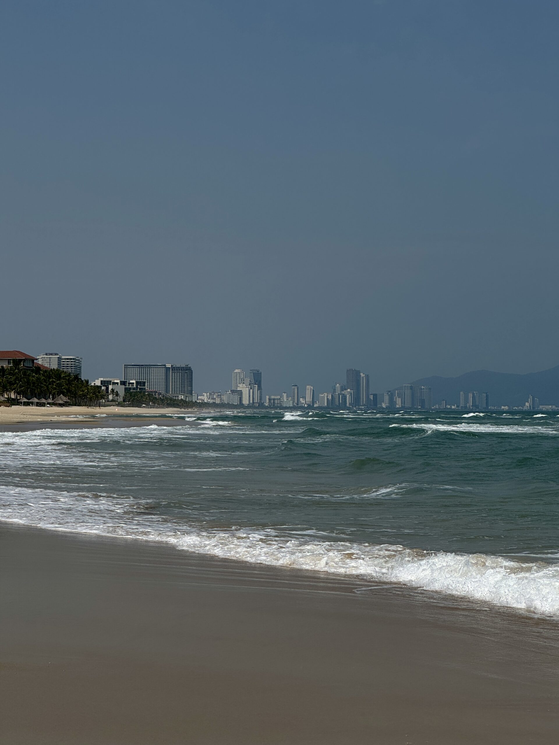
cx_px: 280
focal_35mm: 77
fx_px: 1658
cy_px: 372
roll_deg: -0.7
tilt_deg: +2.8
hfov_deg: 19.1
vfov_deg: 25.3
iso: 32
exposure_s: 1/3125
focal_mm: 9
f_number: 2.8
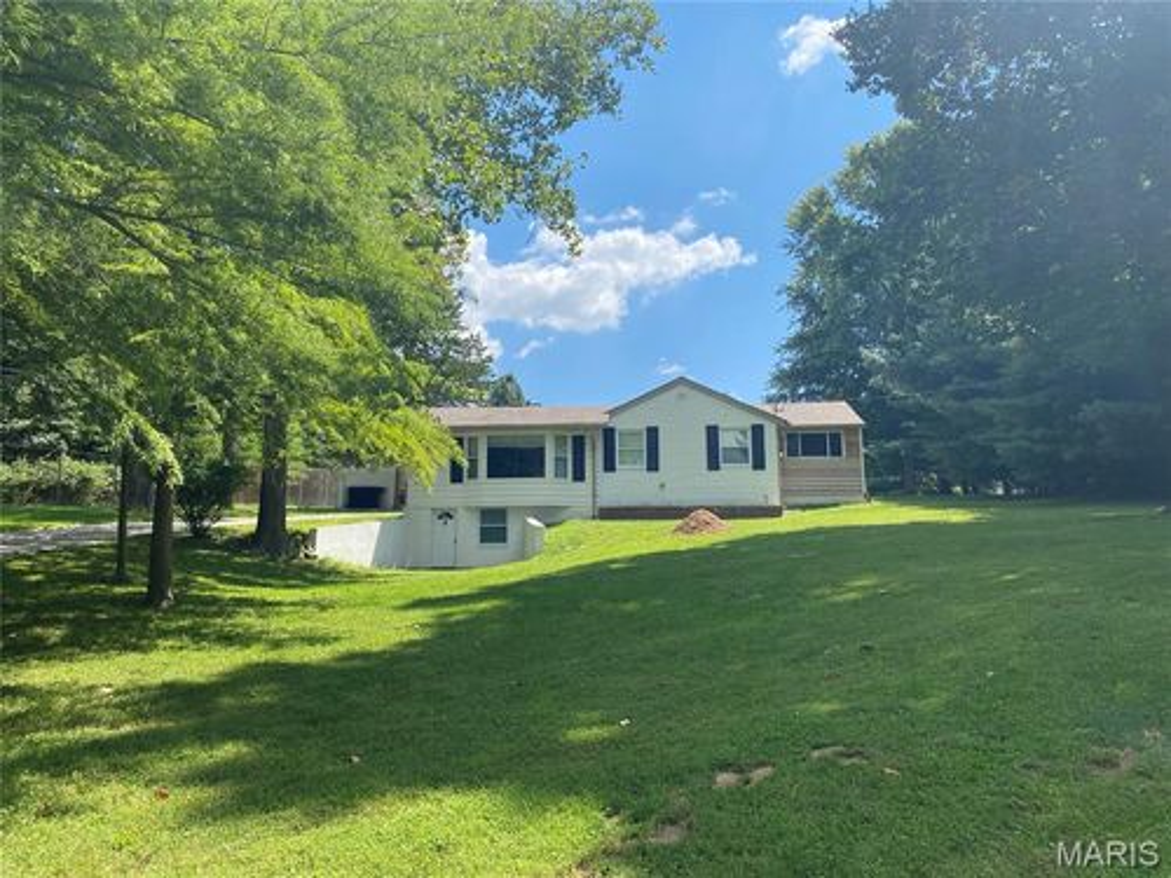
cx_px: 586
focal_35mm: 26
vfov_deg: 53.1
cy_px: 439
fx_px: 880
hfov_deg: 67.3
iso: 32
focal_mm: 4.25
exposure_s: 1/1808
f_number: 1.8
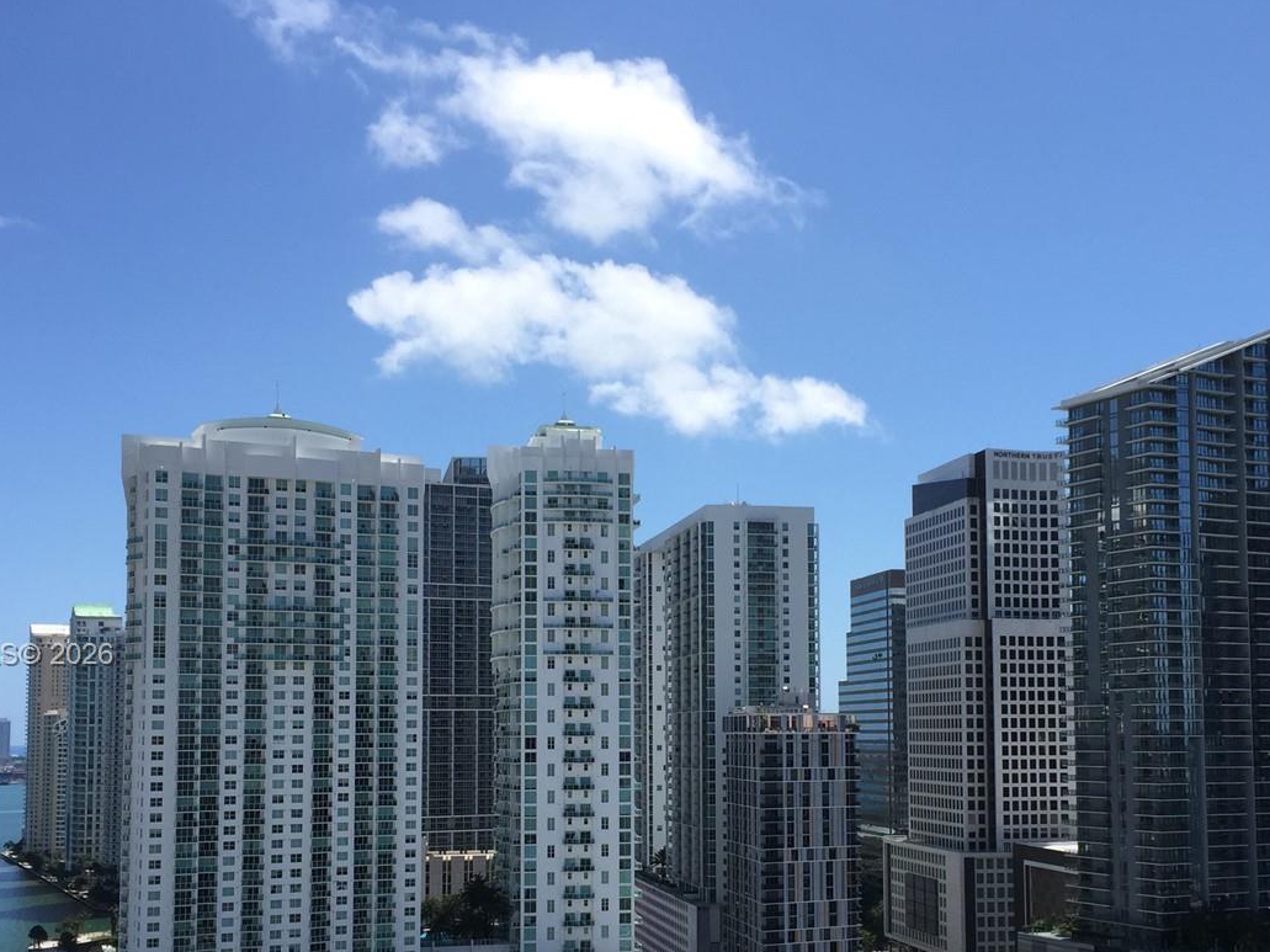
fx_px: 1651
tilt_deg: +3.1
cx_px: 716
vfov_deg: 31.8
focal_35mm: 45
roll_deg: +0.5
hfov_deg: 42.0
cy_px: 656
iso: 32
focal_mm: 4.15
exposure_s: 1/2326
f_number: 2.2
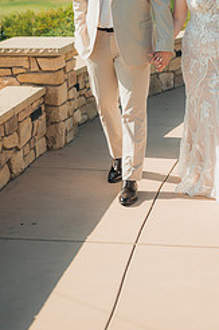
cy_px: 42
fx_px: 841
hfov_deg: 14.8
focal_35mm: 92
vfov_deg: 21.7
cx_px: 146
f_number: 2
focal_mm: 50
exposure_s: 1/4000
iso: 50
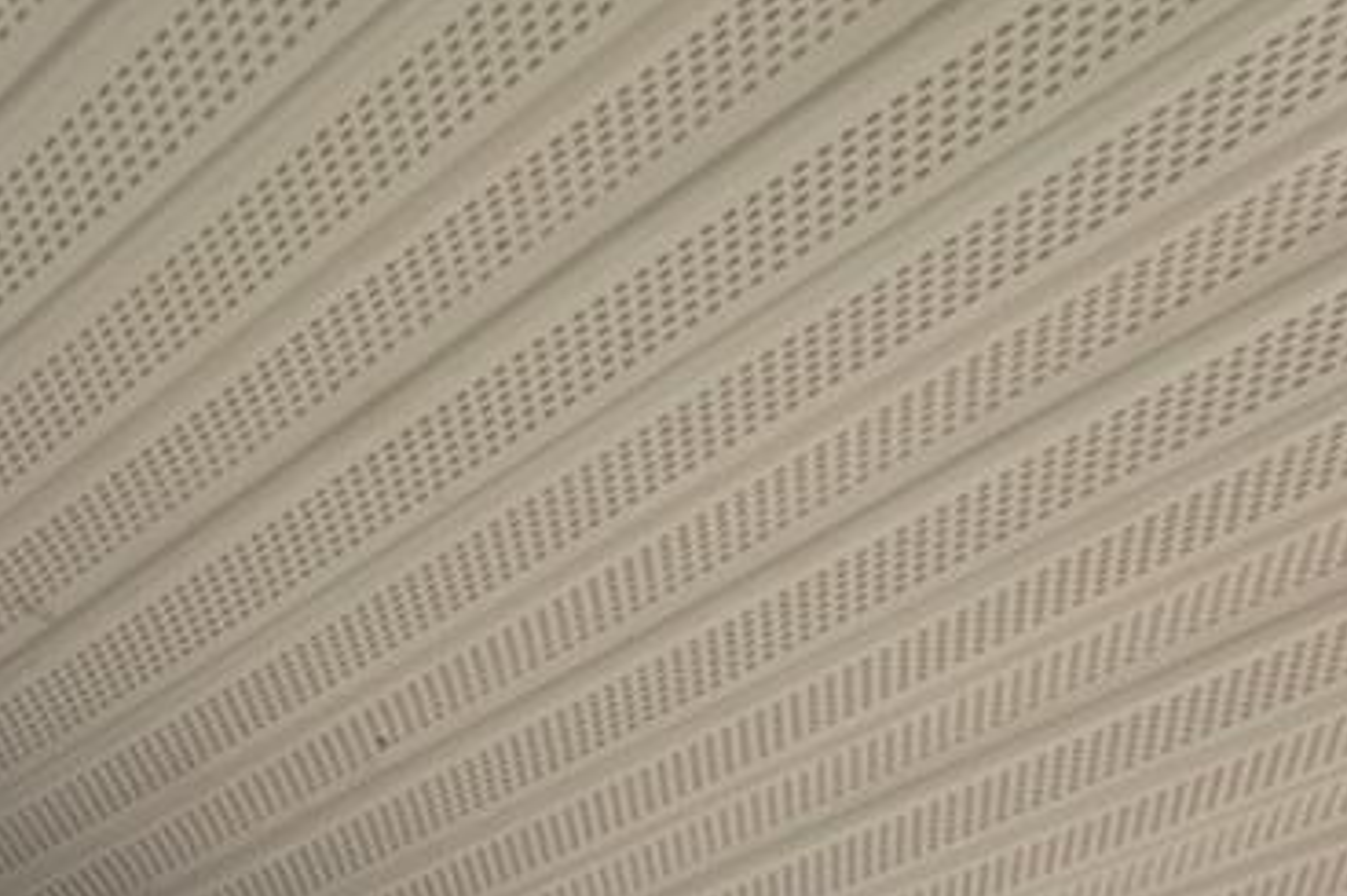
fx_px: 2917
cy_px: 2172
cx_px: 1190
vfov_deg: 13.0
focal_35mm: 78
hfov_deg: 25.3
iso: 320
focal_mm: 14
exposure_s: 1/1000
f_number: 7.1
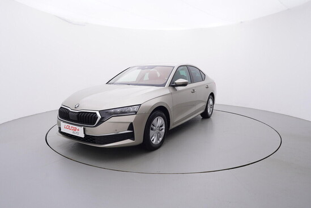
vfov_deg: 56.2
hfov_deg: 77.3
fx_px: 195
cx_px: 156
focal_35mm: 22
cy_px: 104
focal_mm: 15
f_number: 5
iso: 200
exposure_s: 1/80
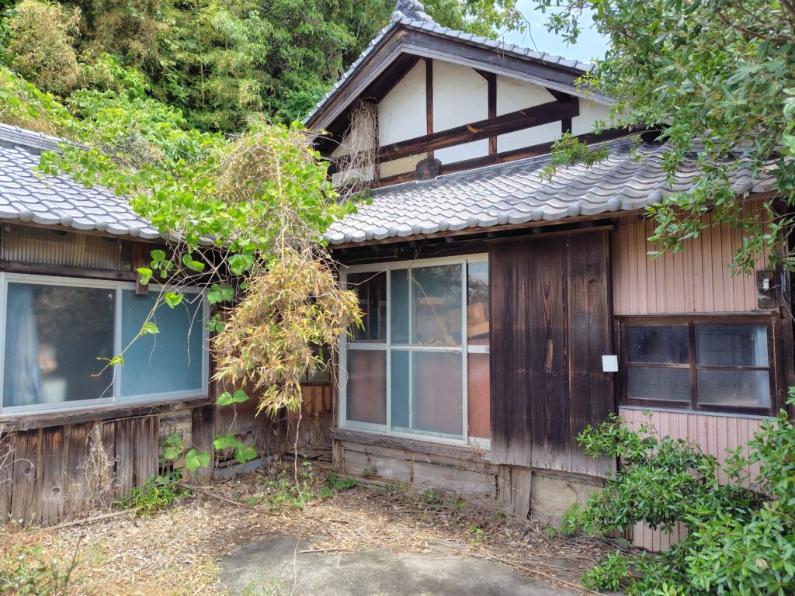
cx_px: 398
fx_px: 528
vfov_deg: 58.9
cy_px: 298
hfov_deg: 73.9
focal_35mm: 23
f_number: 1.9
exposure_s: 1/528
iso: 50
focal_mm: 5.6
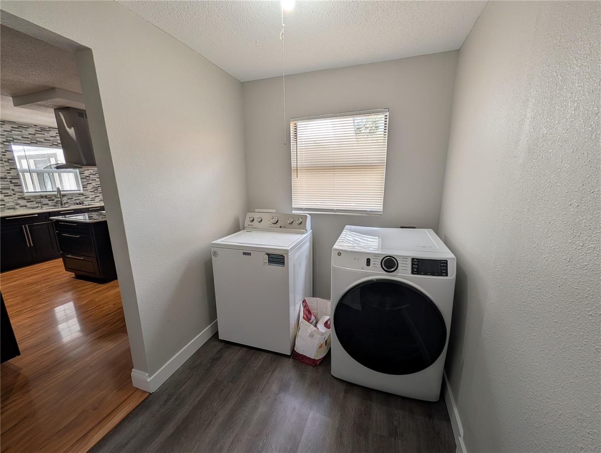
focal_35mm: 12
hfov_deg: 110.5
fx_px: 209
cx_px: 300
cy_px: 226
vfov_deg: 94.6
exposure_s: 1/214
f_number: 1.7
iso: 57
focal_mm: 2.02
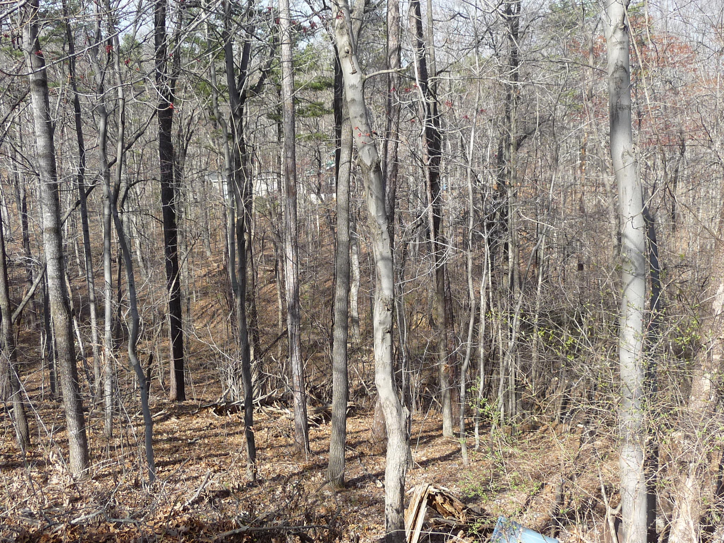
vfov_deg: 37.7
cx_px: 362
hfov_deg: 49.0
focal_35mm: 38
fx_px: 795
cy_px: 272
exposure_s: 1/400
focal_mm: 4.7
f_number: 3.3
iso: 100
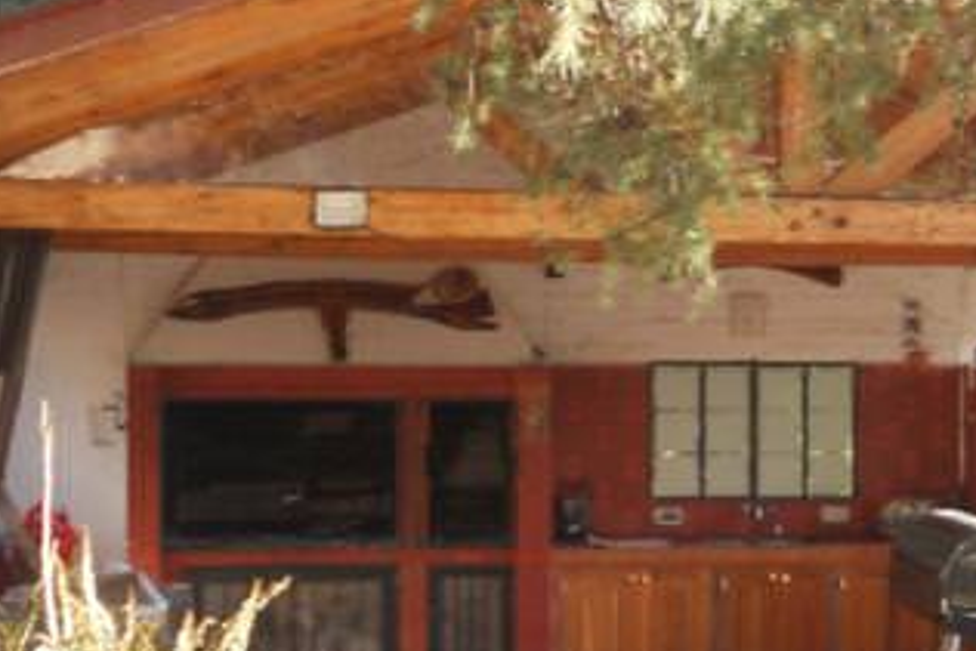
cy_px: 413
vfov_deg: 13.7
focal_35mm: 100
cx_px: 717
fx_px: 2712
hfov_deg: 20.3
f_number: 3.9
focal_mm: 6.9
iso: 80
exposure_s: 1/50
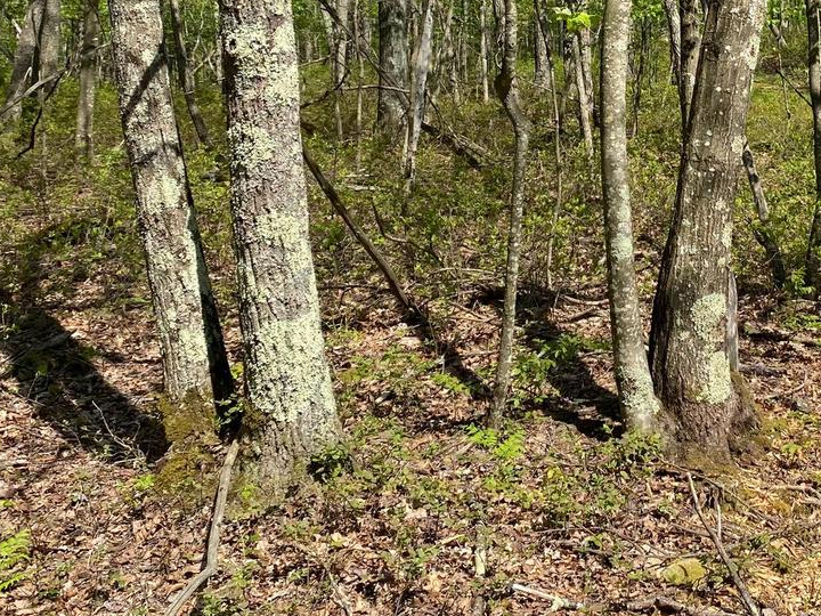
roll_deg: +1.6
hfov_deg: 35.4
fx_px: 1233
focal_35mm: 52
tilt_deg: +2.1
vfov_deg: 27.6
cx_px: 676
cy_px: 138
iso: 32
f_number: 1.8
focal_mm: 4.25
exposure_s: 1/1701
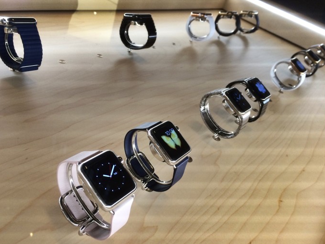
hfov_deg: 60.0
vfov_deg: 46.8
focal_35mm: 30
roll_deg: -18.8
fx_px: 282
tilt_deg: -34.3
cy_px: 124
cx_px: 159
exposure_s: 1/30
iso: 40
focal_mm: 4.15
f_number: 2.2
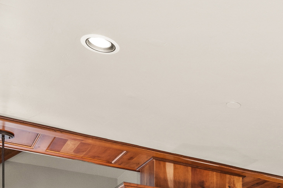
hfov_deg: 30.6
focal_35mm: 58
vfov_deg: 19.6
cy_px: 297
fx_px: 456
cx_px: 316
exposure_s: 1/3
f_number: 7.1
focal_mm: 14
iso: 400
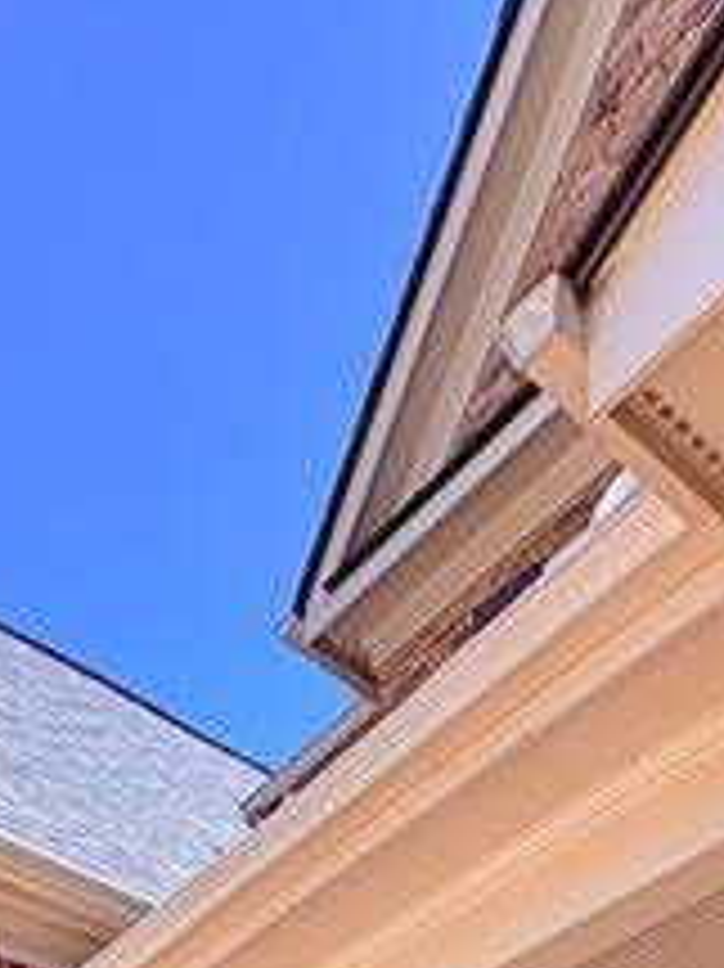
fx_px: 1396
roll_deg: +0.1
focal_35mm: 50
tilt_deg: +0.7
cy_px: 1684
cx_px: 517
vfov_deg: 23.2
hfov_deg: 28.8
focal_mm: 2.22
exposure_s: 1/140
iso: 40
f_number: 2.2
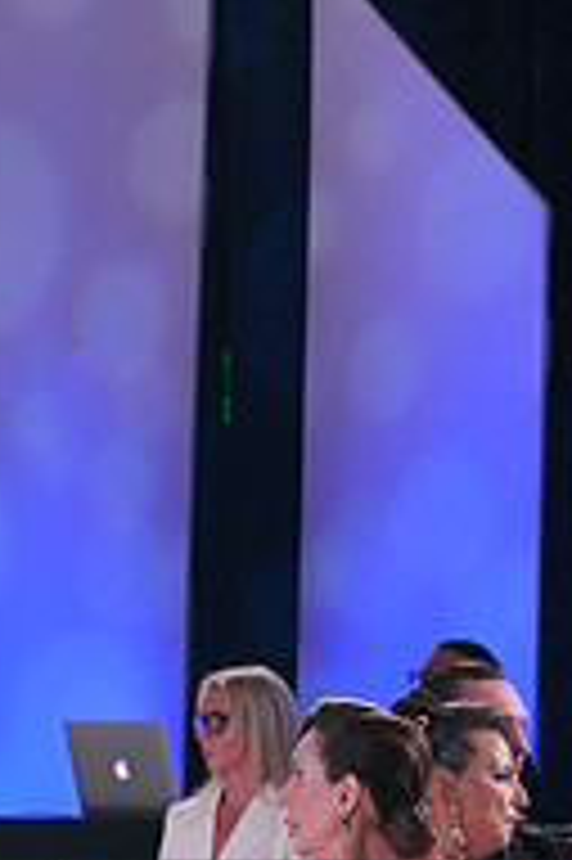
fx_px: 10004
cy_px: 1013
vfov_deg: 4.9
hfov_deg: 3.3
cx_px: 79
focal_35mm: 419
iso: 5000
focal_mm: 138
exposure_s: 1/400
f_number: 7.1
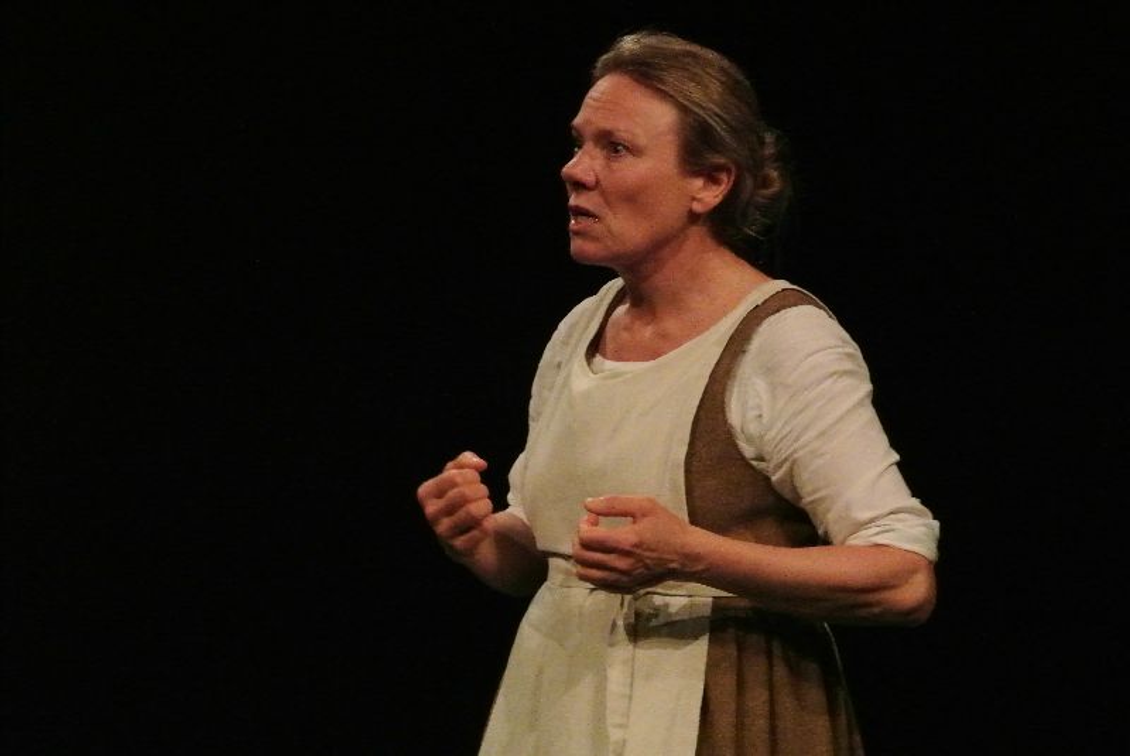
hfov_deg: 8.8
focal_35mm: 233
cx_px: 565
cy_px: 378
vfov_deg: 5.9
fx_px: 7320
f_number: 5.6
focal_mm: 86.5
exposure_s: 1/100
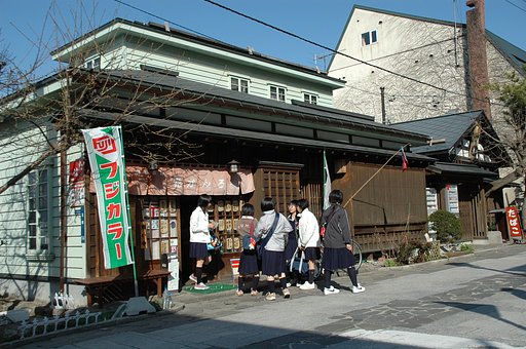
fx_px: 525
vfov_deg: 36.8
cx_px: 263
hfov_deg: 53.2
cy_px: 174
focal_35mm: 36
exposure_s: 1/800
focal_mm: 24
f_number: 6.3
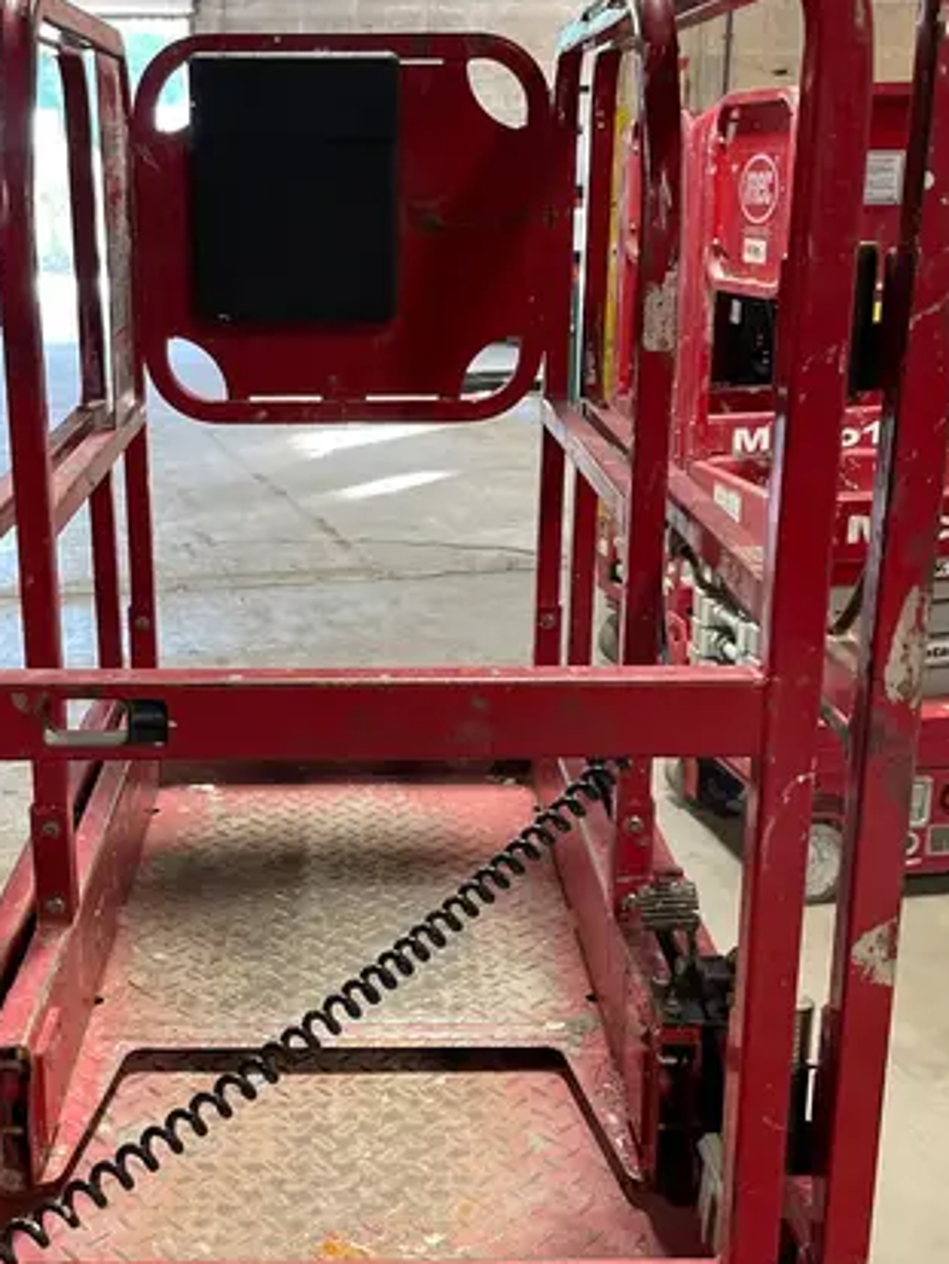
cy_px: 737
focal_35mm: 46
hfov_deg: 31.4
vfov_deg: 41.1
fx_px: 1680
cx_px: 345
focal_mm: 4.2
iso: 250
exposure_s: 1/60
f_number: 1.6
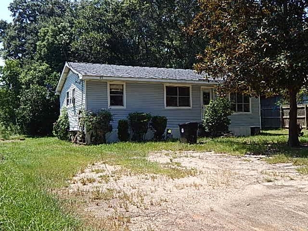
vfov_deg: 37.7
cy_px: 116
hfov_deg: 49.0
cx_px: 154
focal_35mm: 38
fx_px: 338
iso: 125
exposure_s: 1/800
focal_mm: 6.8
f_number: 3.4
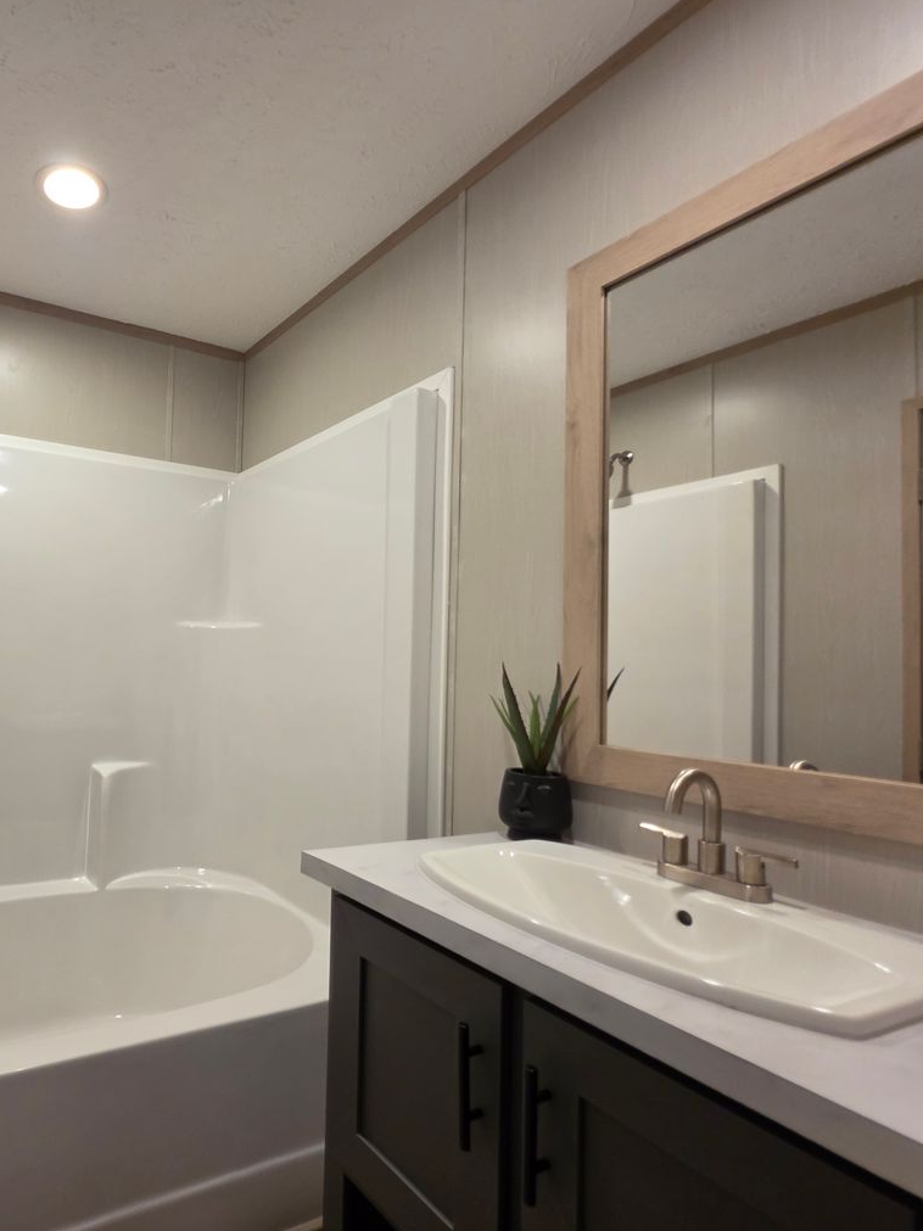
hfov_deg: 66.1
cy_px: 626
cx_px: 207
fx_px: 640
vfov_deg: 87.8
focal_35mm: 18
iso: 125
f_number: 1.9
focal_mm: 2.2
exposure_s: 1/120
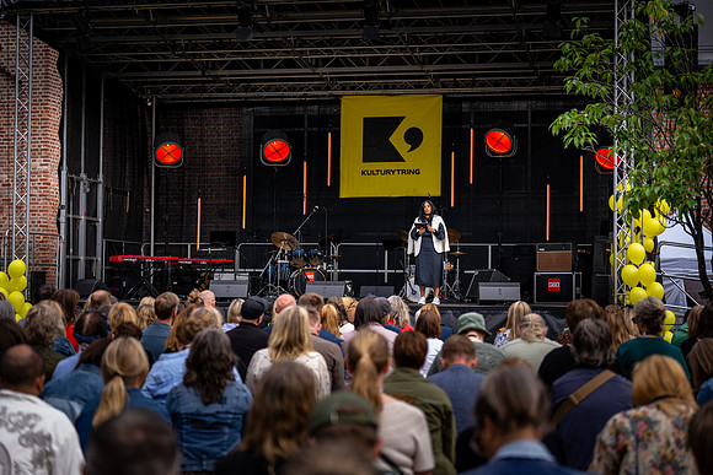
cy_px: 238
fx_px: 1387
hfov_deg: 28.8
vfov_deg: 19.5
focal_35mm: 70
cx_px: 356
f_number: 2.8
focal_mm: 70
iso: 100
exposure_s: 1/640
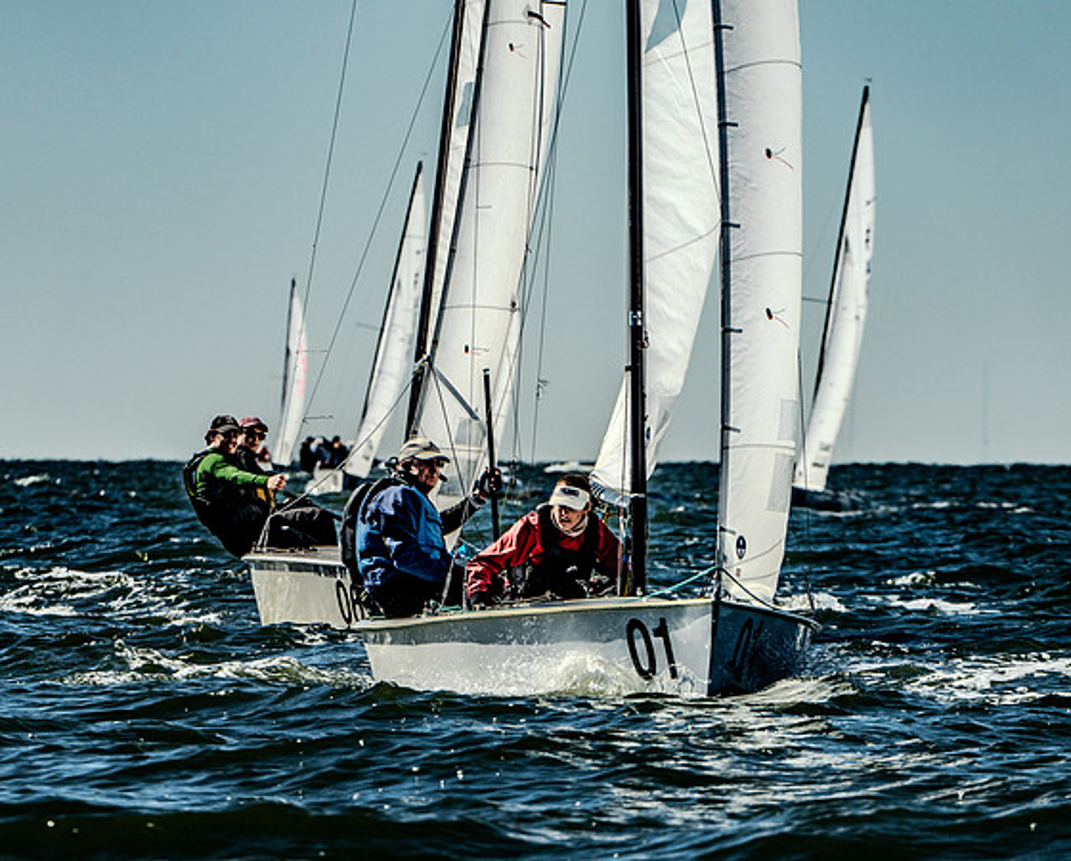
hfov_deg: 3.7
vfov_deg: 3.0
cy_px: 495
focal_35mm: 525
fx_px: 16673
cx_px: 559
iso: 640
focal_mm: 391
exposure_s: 1/2000
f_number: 11
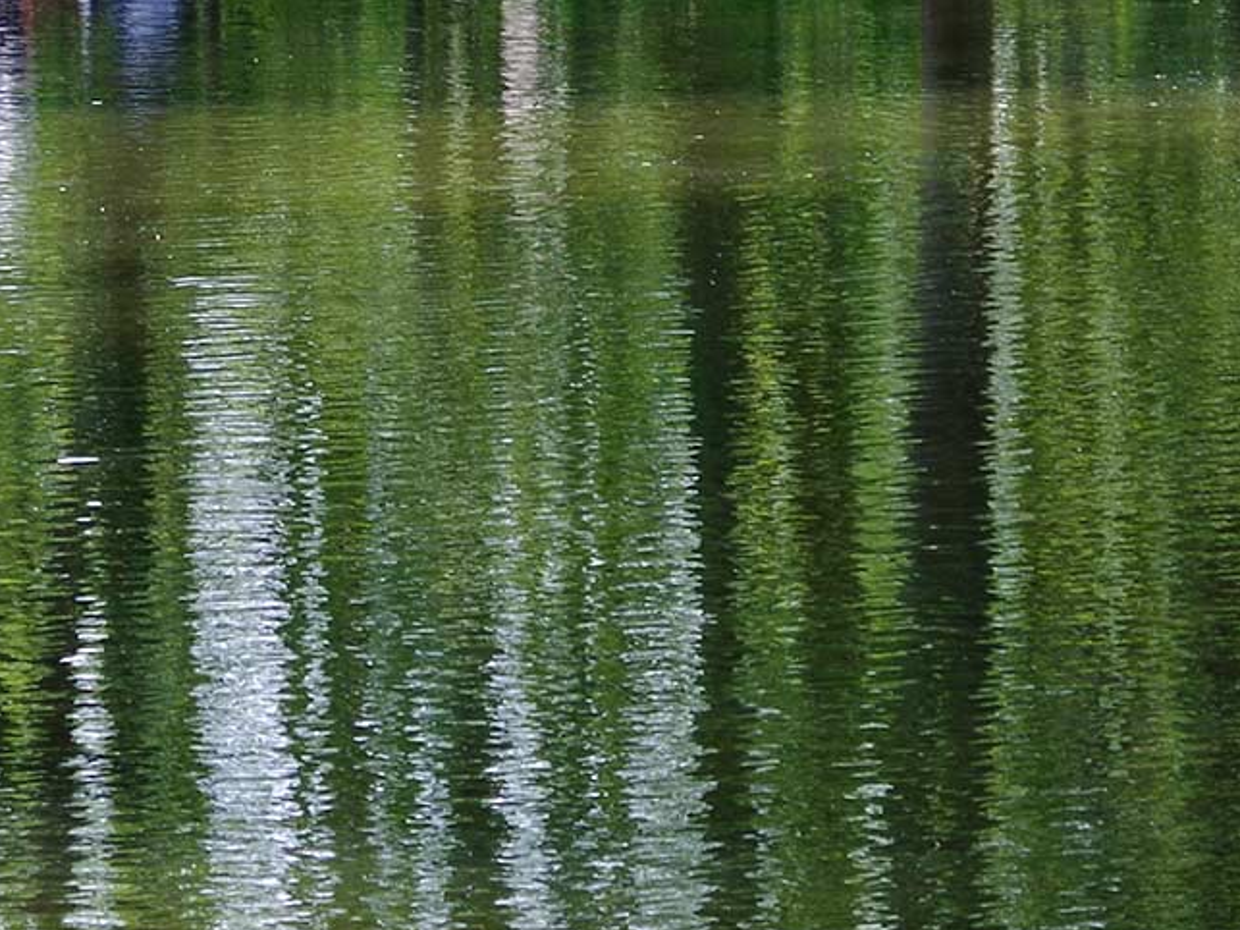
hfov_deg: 7.3
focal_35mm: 270
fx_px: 9670
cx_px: -81
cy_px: -282
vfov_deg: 5.5
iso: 200
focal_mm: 62.5
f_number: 7.1
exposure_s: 1/100
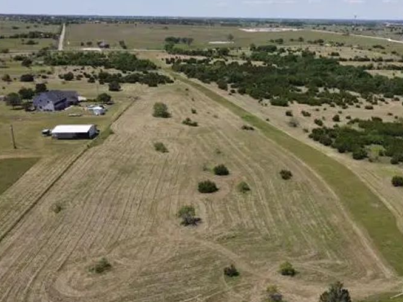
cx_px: 266
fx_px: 431
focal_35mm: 37
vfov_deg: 38.7
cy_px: 155
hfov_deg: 49.3
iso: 100
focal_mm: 4.5
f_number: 2.8
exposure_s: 1/725
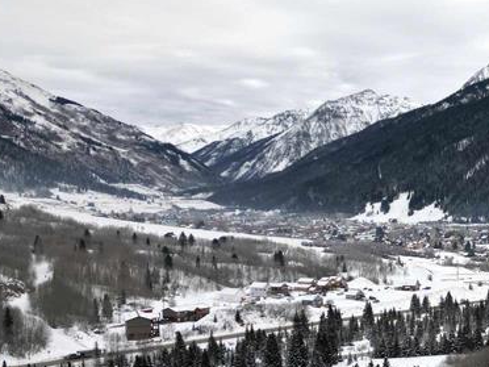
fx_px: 932
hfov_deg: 27.4
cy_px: 288
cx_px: 507
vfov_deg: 22.0
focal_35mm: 66
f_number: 1.7
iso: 130
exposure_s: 1/120
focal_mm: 6.72
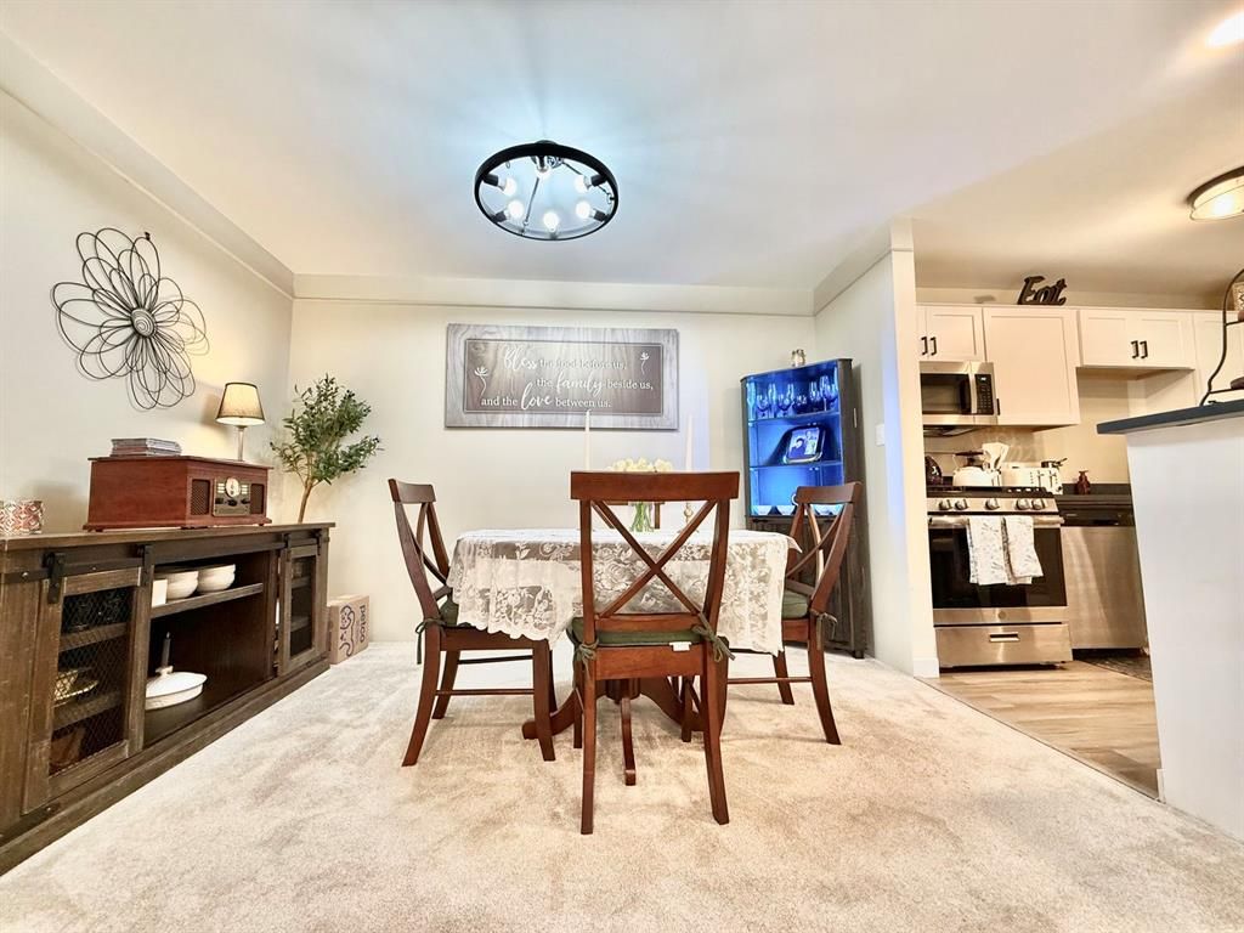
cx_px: 622
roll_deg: +0.1
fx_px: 503
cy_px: 466
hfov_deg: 102.1
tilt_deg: +5.2
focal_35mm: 14
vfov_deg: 85.7
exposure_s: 1/60
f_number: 2.2
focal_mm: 2.22
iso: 250
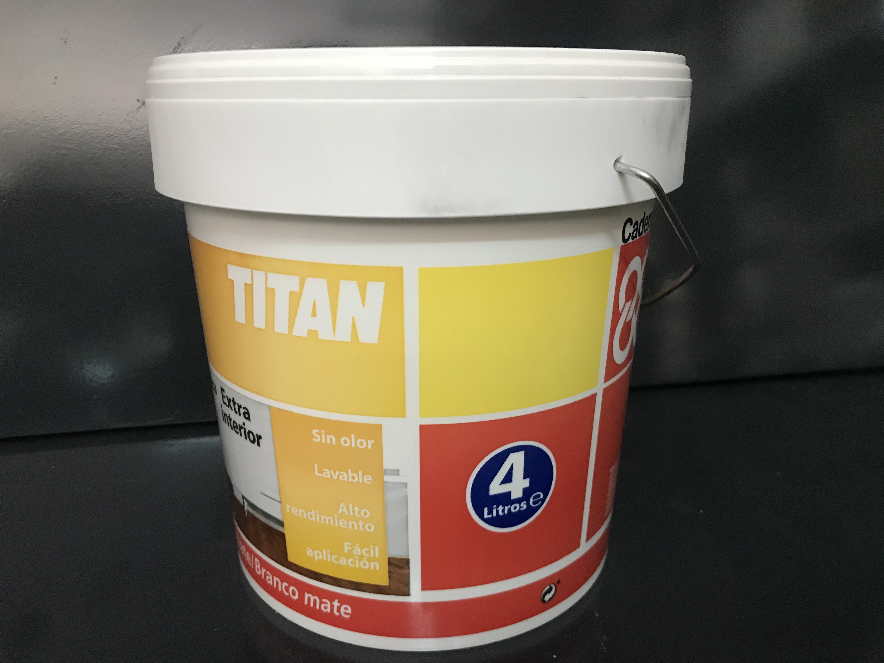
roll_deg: +0.8
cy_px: 332
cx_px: 442
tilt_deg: -15.1
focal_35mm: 28
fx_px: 715
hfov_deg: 63.4
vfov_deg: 49.7
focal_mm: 3.99
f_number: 1.8
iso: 80
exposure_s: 1/17
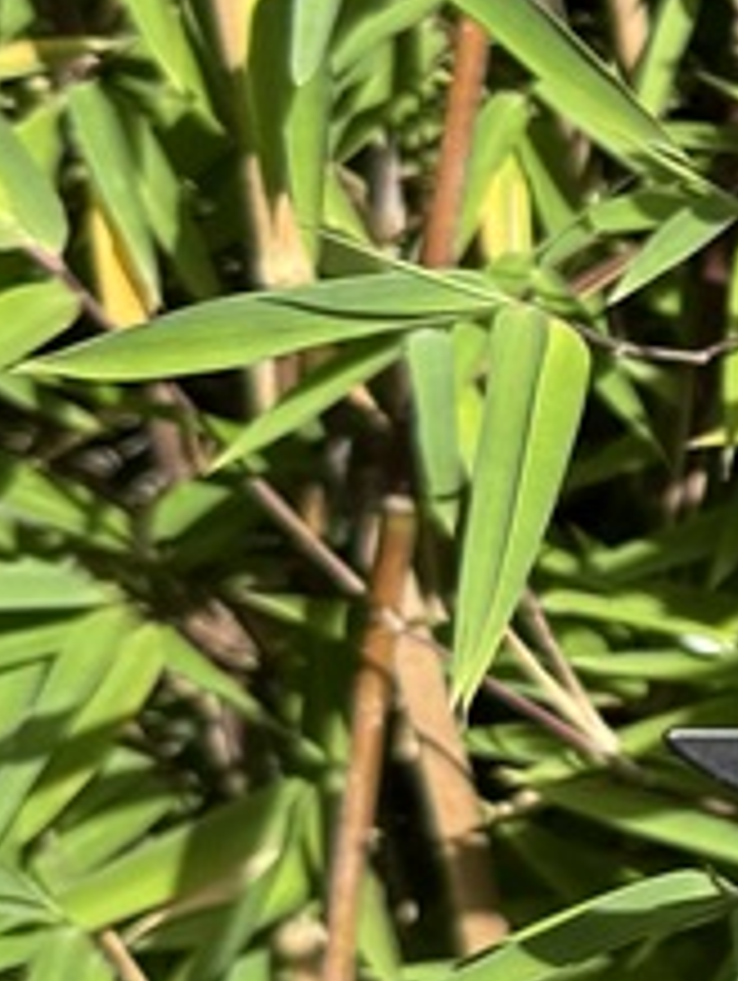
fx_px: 3745
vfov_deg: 14.9
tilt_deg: -9.8
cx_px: 1840
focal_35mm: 132
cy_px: 338
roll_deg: -0.4
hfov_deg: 9.8
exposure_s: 1/1980
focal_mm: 6.76
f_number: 1.78
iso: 80
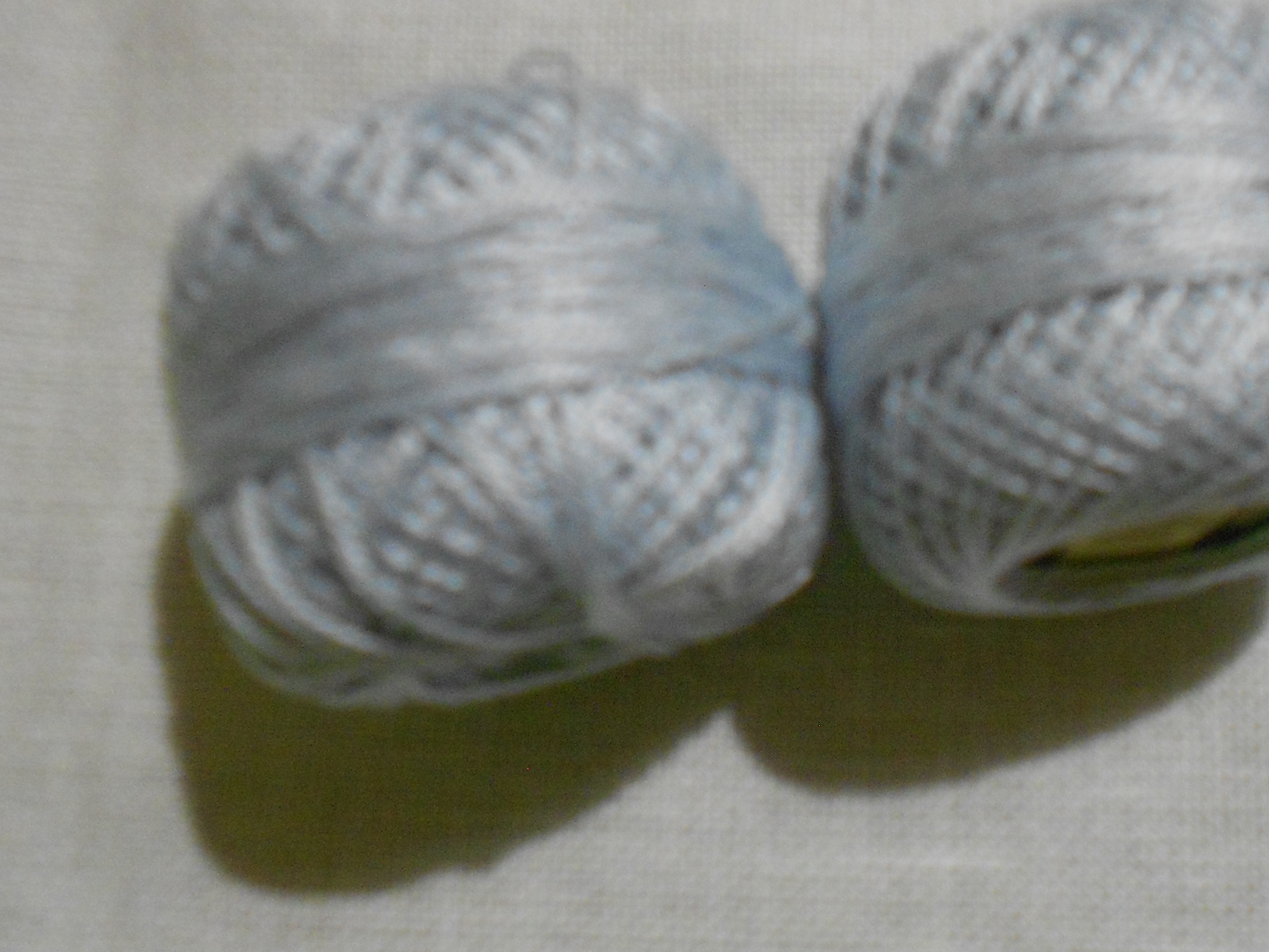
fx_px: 1466
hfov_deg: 46.2
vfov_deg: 35.9
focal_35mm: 40
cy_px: 449
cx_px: 834
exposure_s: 1/15
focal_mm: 4.6
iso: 400
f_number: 3.2
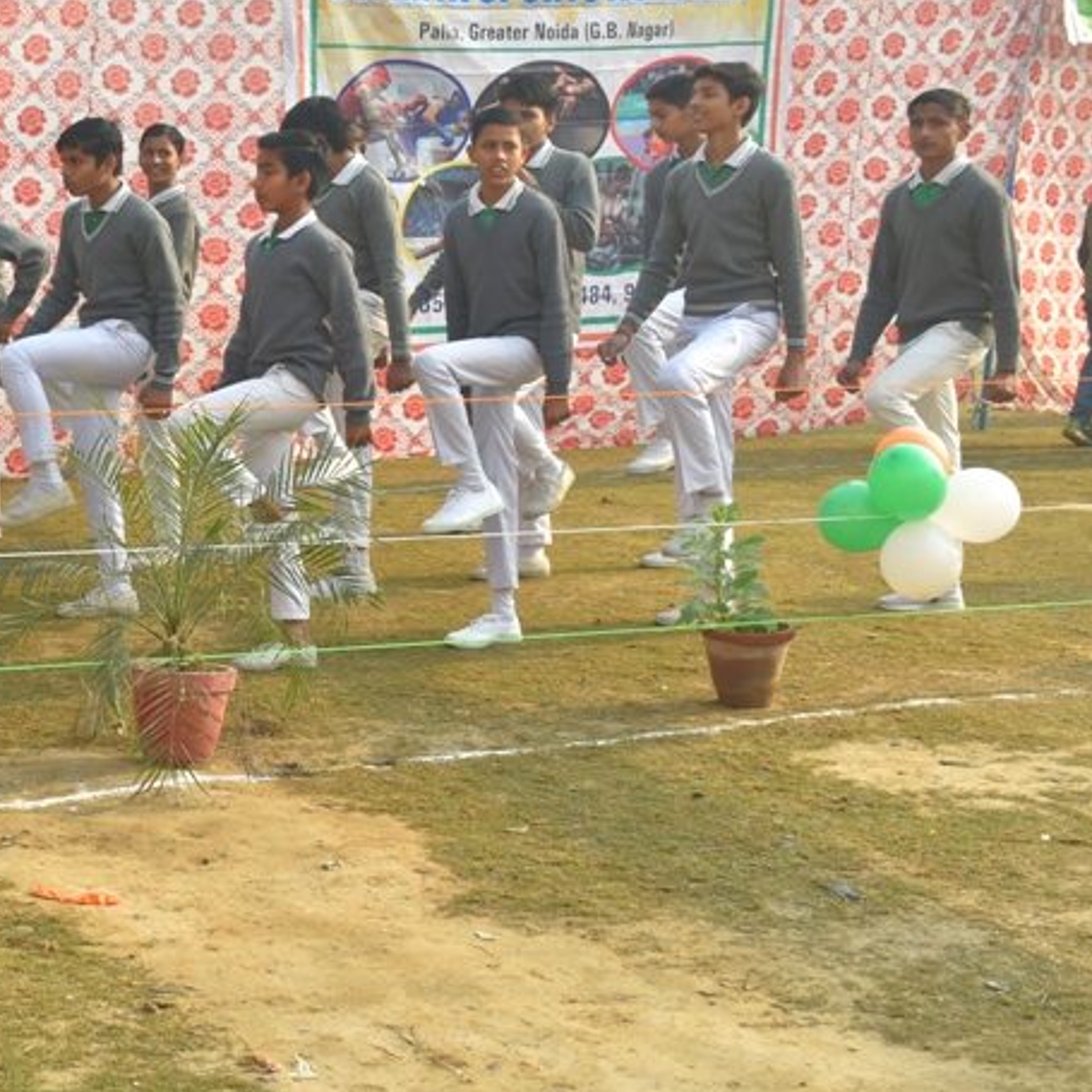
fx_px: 2354
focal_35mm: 66
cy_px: 424
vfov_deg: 26.1
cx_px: -113
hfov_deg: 24.4
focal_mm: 23
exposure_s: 1/160
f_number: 7.1
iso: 160
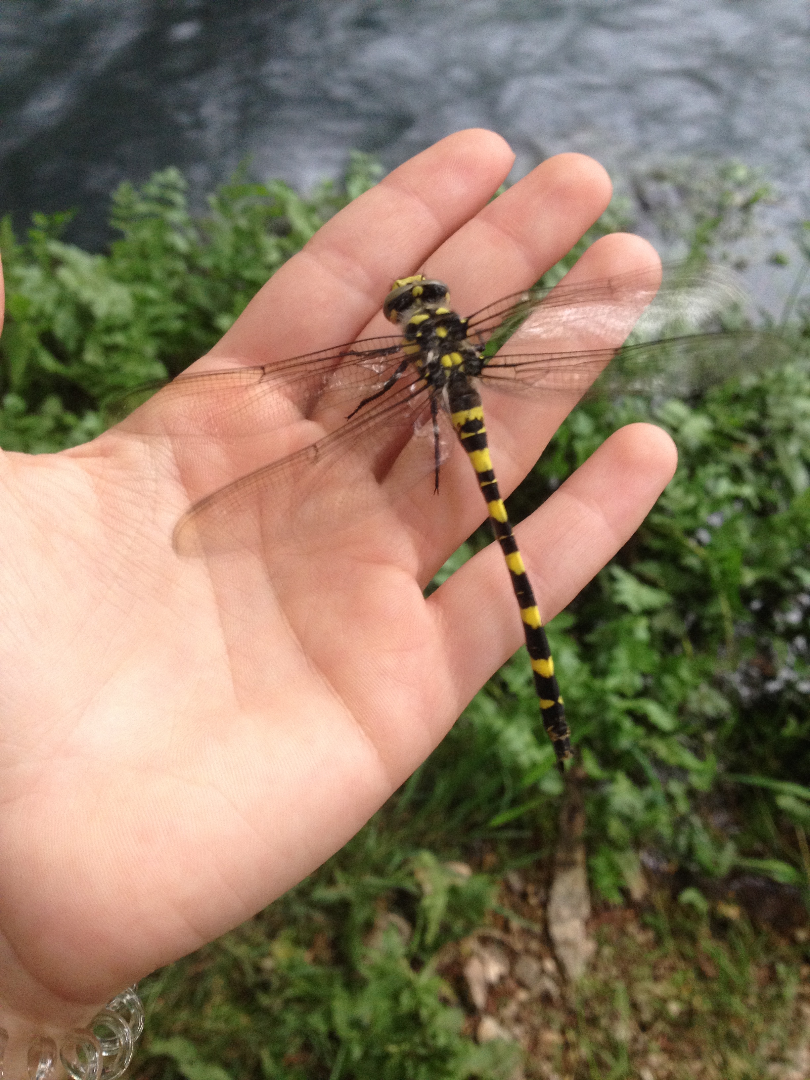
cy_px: 540
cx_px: 405
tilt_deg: -59.0
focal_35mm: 35
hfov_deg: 40.7
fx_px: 1092
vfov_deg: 52.6
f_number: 2.4
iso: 160
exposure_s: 1/20
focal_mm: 4.28
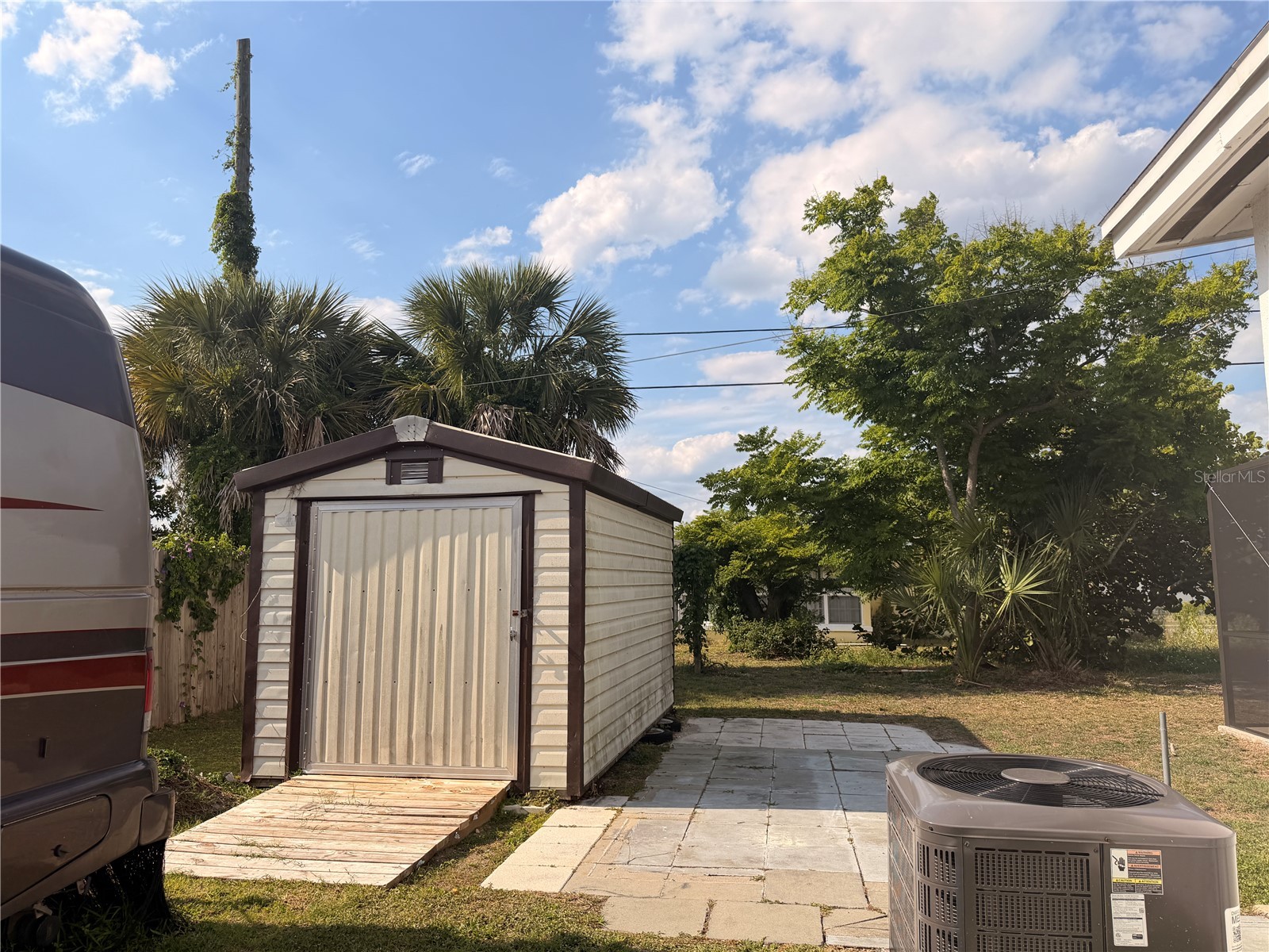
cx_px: 634
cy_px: 476
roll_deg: +0.9
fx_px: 880
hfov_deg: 71.6
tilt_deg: +7.9
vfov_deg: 56.8
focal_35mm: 24
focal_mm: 6.76
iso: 80
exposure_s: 1/5319
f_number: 1.78
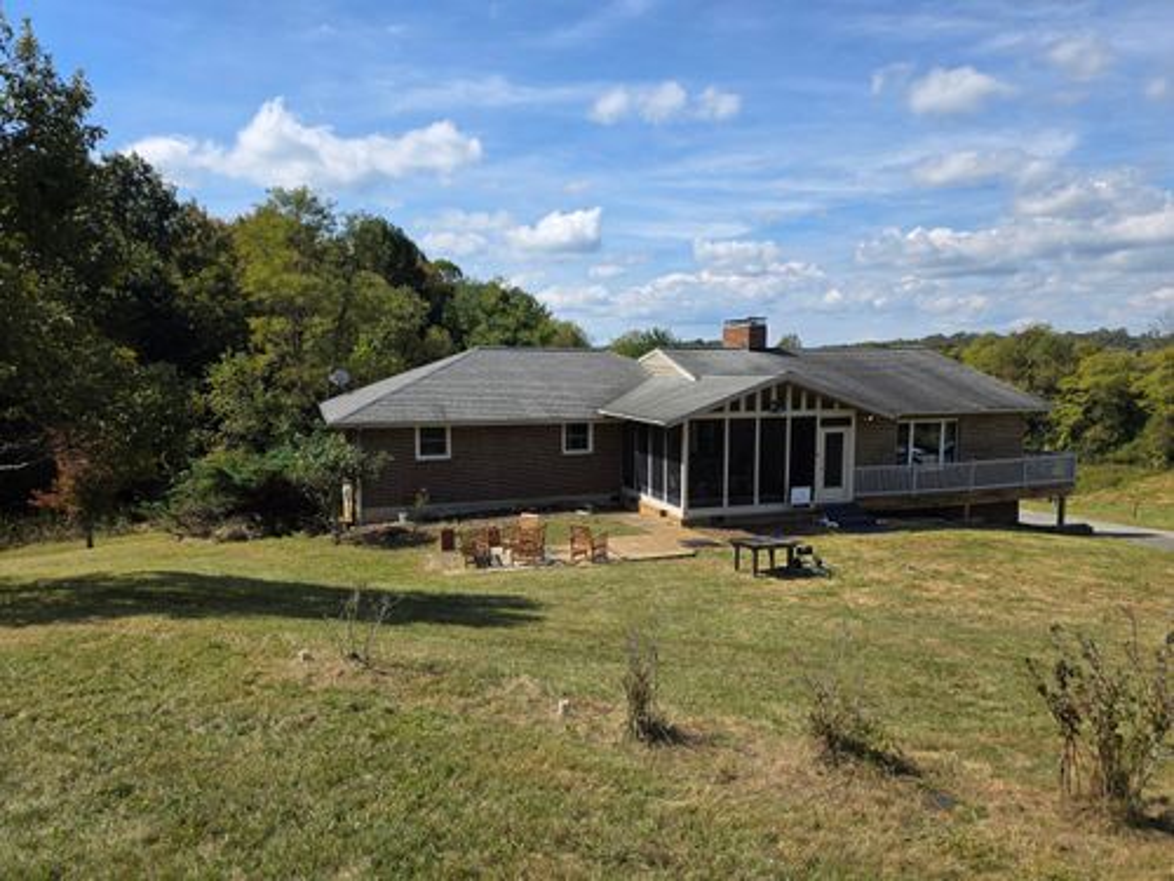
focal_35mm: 23
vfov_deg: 58.9
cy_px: 440
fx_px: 780
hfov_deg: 73.9
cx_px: 587
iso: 80
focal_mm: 6.3
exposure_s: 1/6355
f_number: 1.7
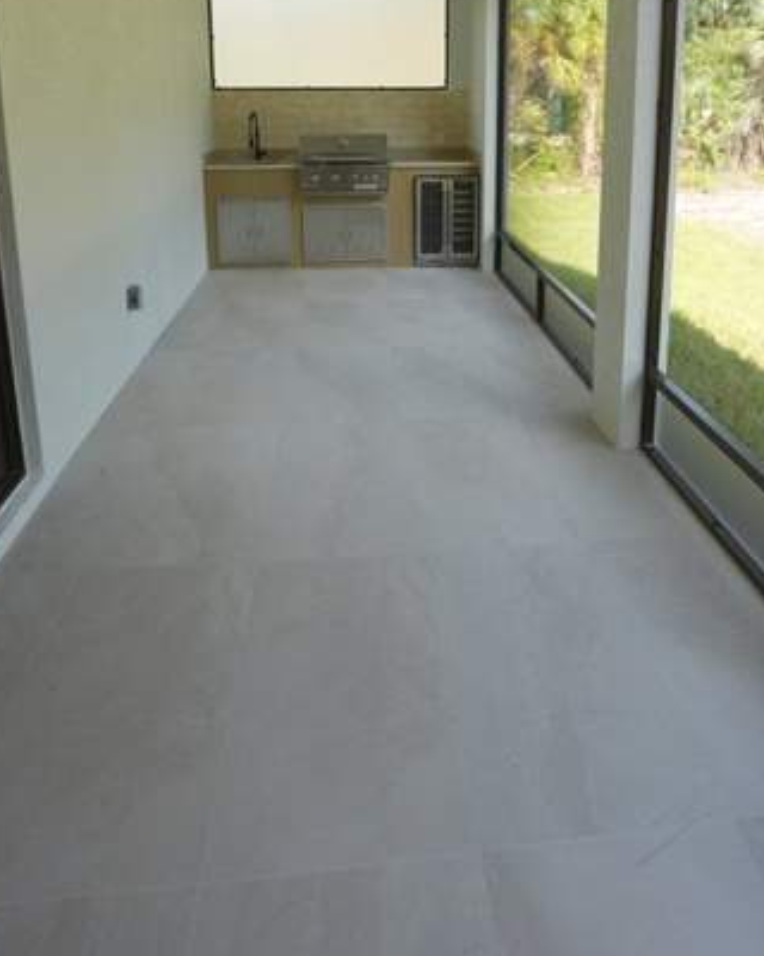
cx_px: 463
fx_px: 763
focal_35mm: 27
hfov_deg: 52.8
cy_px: 249
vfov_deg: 60.8
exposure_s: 1/160
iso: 200
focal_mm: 16
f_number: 4
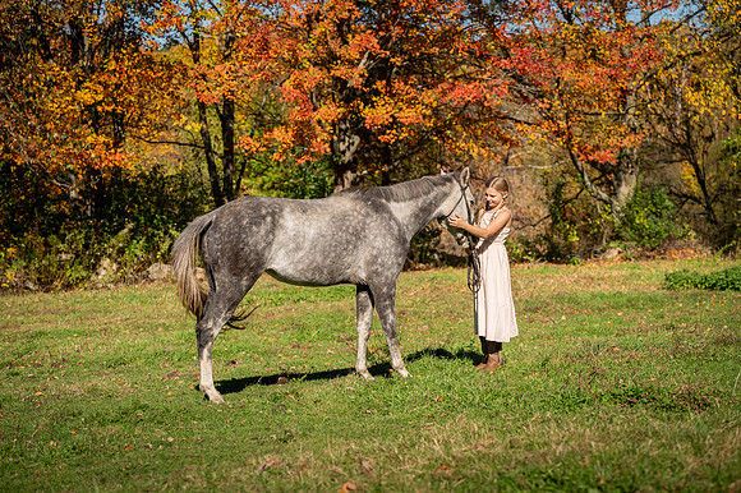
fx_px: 1522
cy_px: 246
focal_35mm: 74
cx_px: 370
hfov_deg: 27.4
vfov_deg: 18.4
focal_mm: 74
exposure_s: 1/2500
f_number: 4
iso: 100
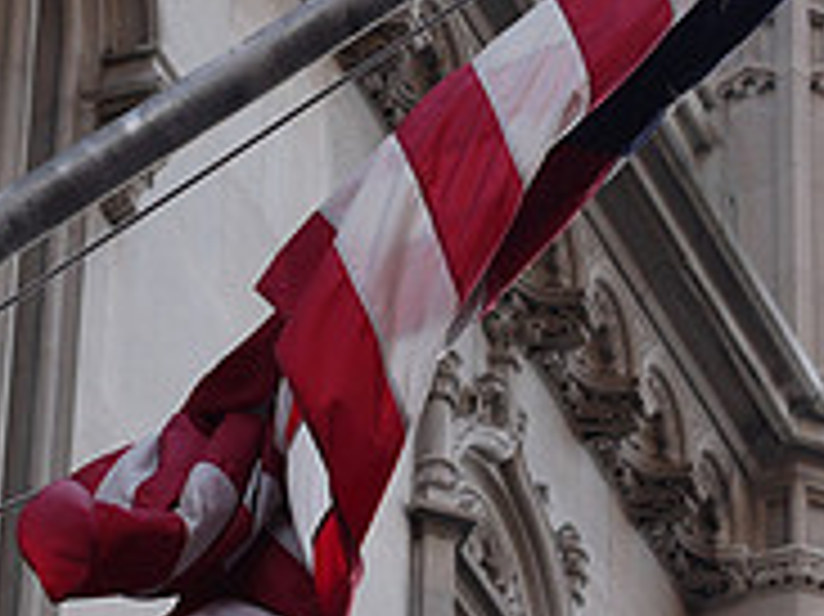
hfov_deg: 7.0
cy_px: 205
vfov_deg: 5.2
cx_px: 378
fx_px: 6780
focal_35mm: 285
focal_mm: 45
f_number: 3.5
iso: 100
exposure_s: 1/125
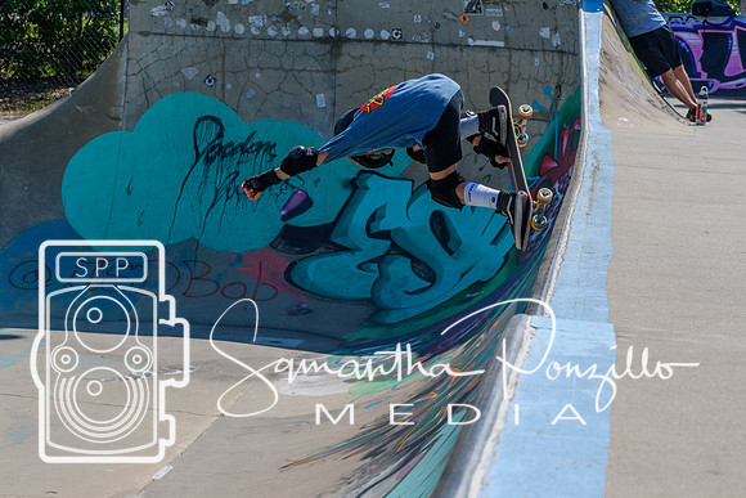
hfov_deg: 19.5
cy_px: 249
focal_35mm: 105
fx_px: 2176
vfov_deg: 13.0
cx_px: 373
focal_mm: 70
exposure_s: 1/1000
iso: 200
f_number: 8
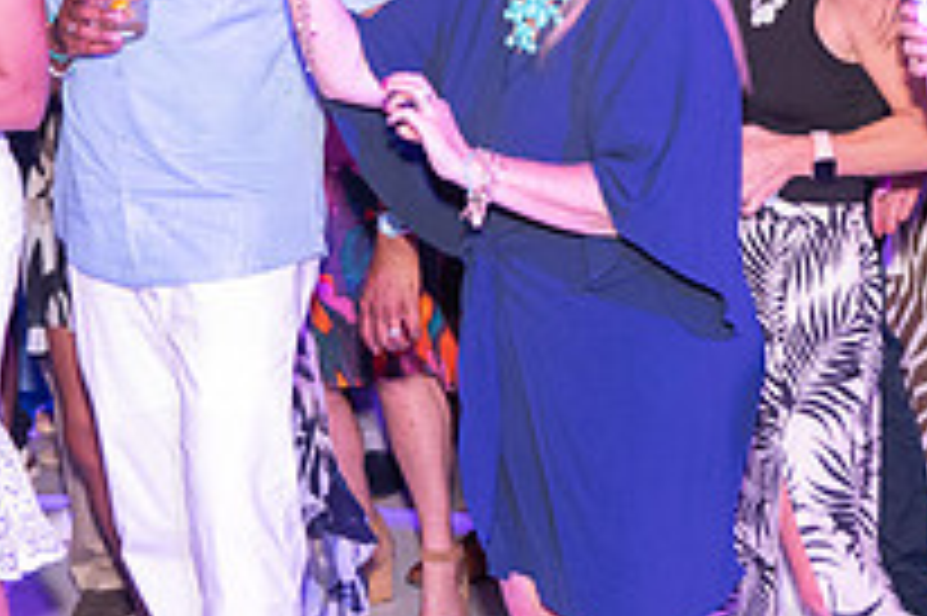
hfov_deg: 16.5
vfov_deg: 10.8
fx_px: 3190
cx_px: 284
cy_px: -117
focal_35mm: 124
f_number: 2.8
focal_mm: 44
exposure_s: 1/160
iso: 3200
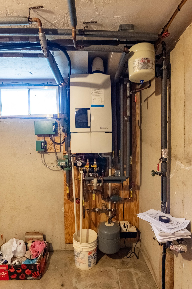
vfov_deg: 87.0
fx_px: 152
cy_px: 144
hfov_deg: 64.5
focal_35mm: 19
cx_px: 96
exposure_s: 1/125
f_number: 8
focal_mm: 19
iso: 5000
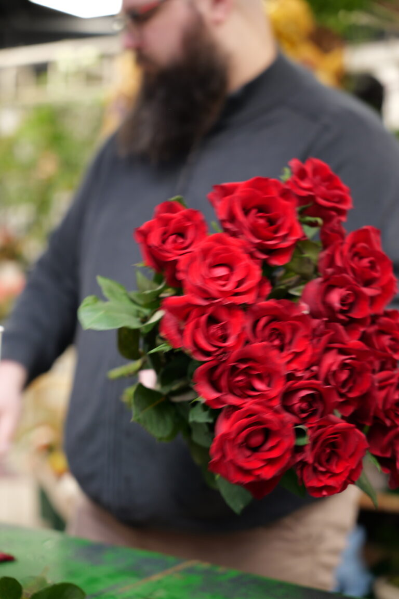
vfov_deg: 35.1
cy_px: 300
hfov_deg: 23.8
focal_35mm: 57
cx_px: 200
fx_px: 948
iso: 1250
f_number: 2.8
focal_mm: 57
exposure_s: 1/60
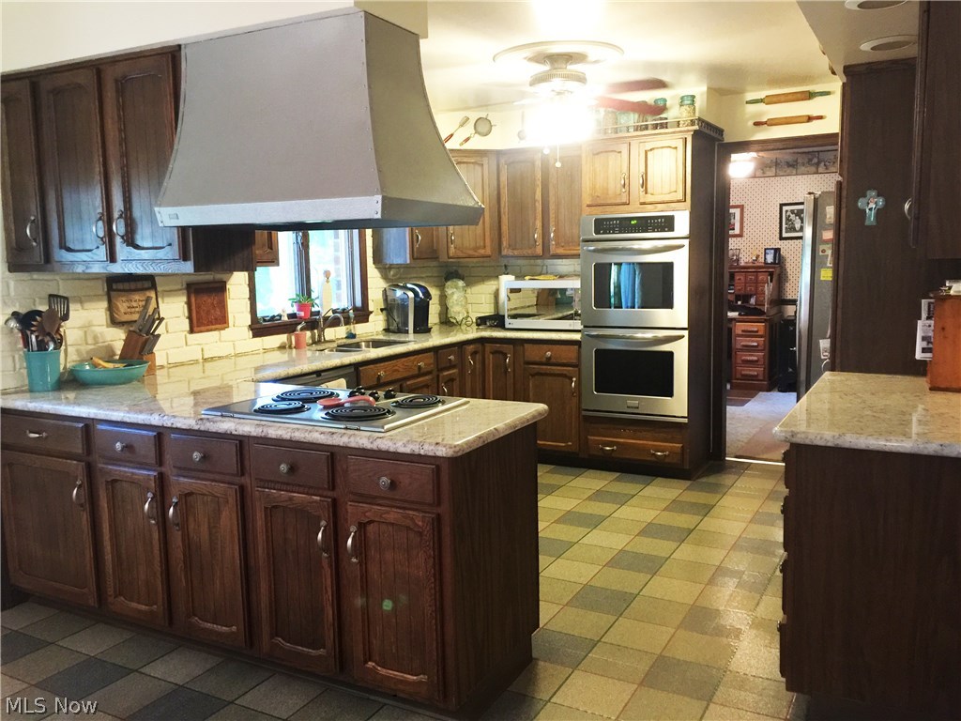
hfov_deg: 61.7
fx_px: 805
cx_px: 480
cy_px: 360
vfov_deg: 48.2
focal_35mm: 29
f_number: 2.2
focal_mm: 4.15
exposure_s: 1/10
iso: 100
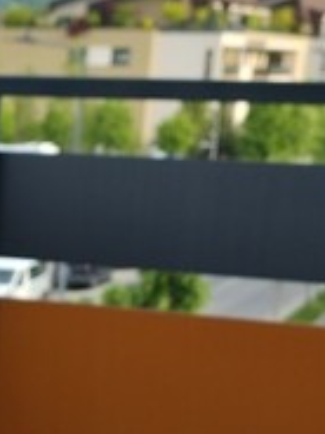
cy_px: 500
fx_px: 1602
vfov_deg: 14.9
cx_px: -346
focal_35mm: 128
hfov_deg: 10.5
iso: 12
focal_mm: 6.3
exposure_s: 1/199
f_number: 1.7
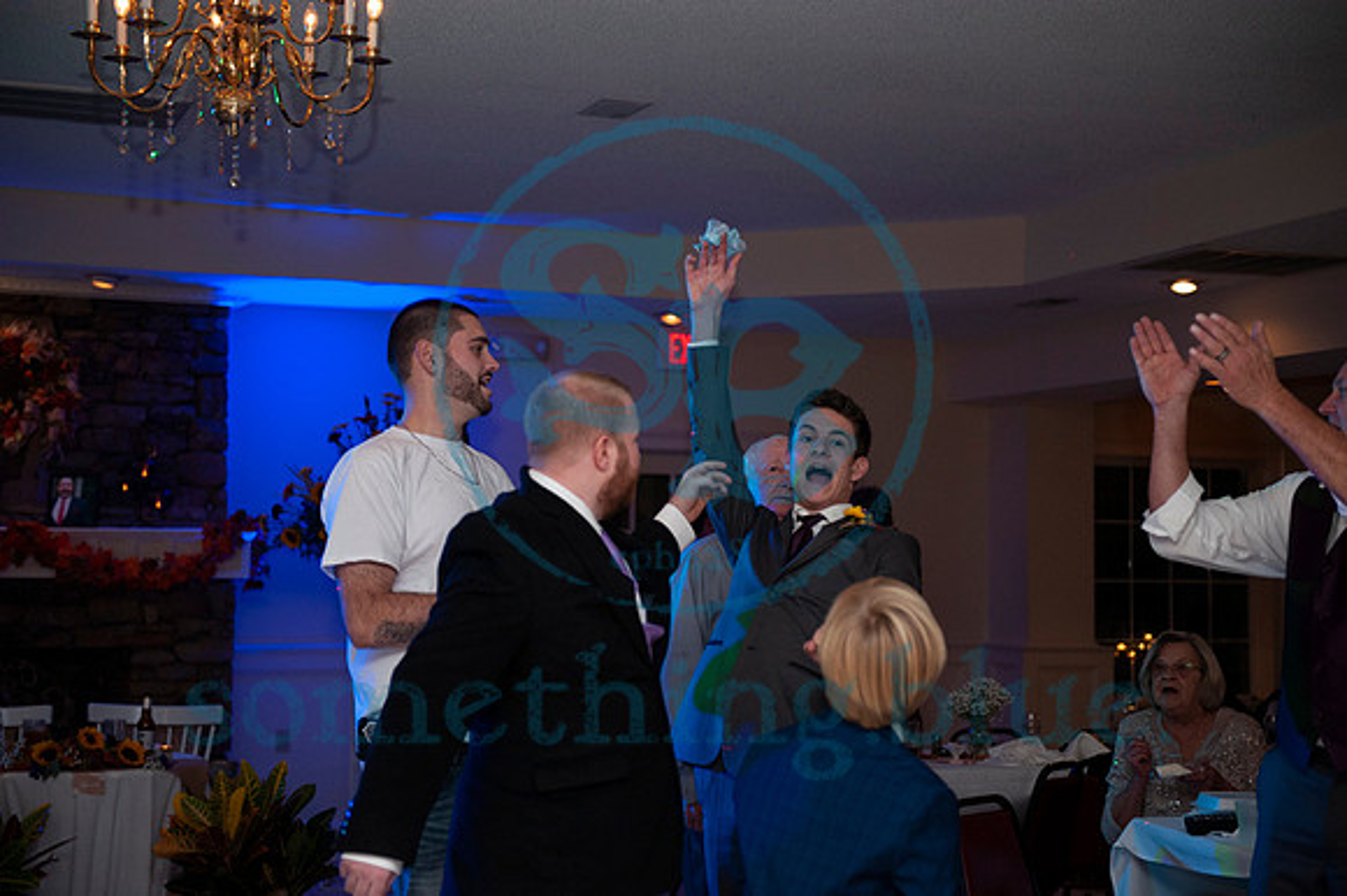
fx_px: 2169
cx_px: 674
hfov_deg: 34.5
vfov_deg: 23.4
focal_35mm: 58
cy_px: 448
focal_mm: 58
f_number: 2.8
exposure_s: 1/200
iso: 640
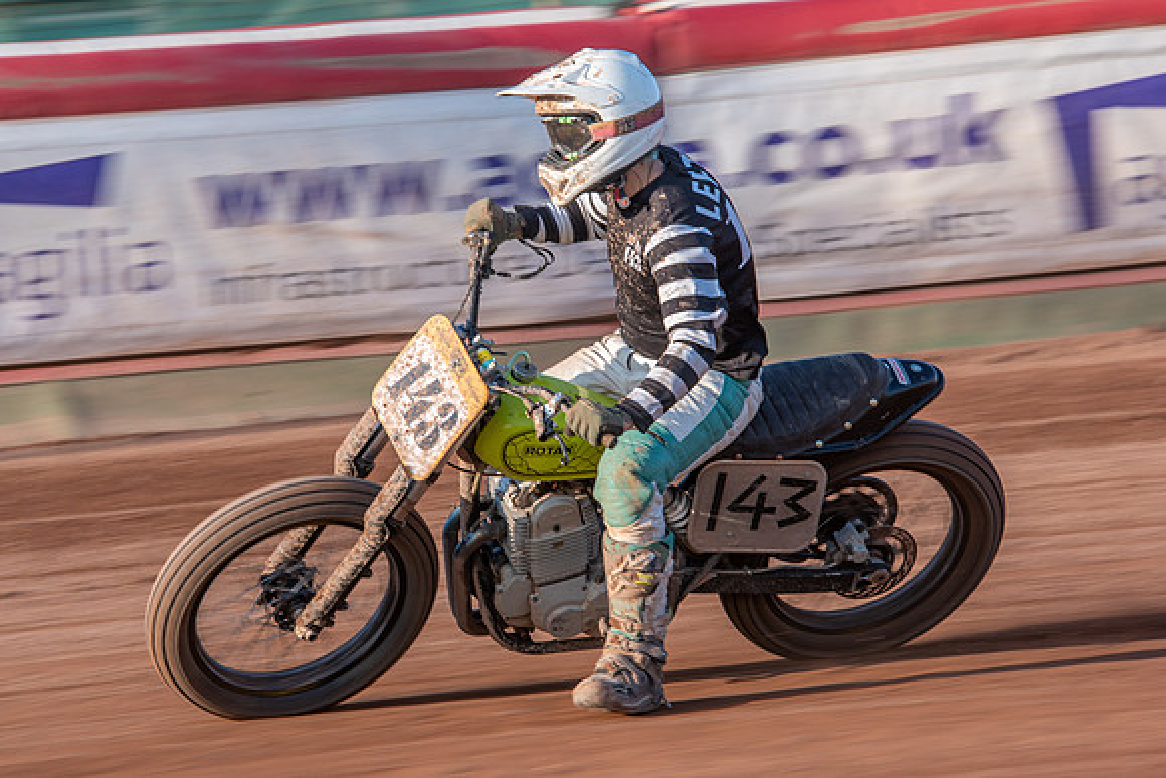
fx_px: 8292
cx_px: 552
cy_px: 366
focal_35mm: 256
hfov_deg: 8.0
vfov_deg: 5.4
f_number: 8
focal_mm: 200
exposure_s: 1/200
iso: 180
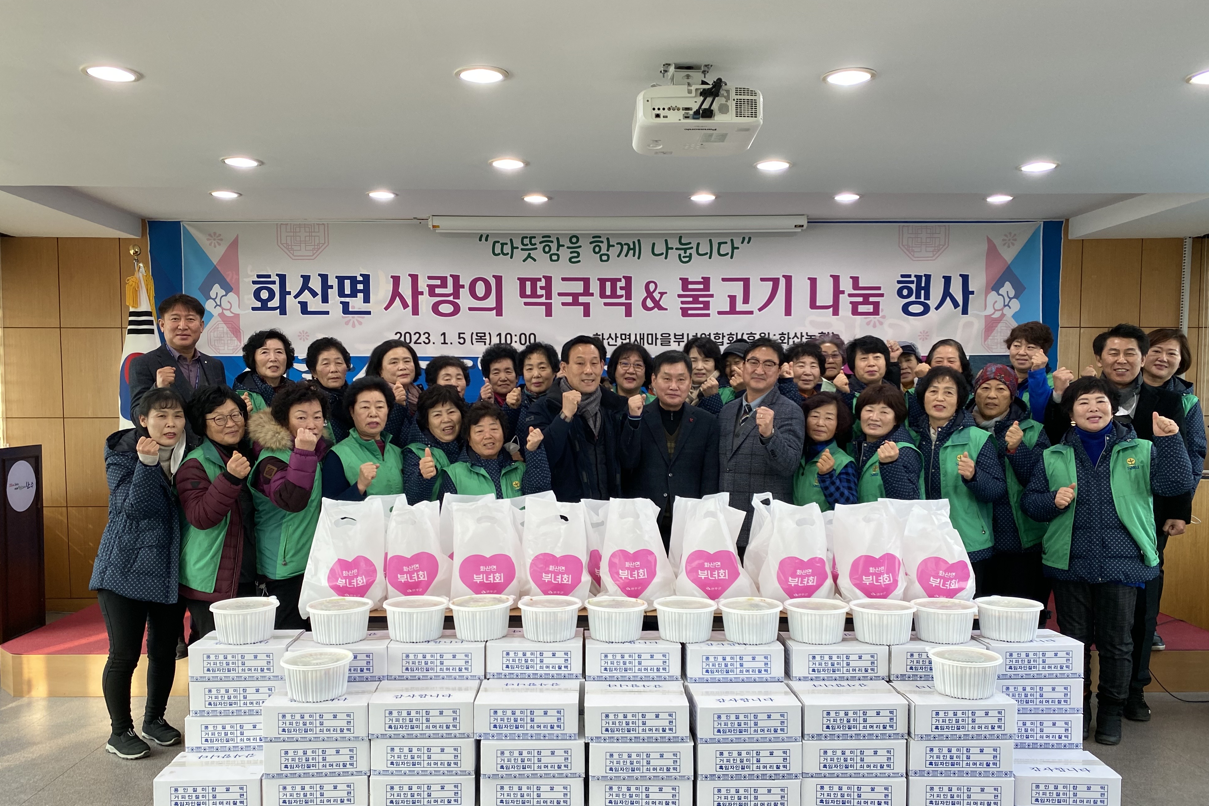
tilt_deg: -4.0
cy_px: 460
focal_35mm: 28
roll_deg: -0.7
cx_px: 609
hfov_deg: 65.5
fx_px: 940
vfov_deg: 46.3
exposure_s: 1/60
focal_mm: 4.25
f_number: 1.8
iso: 80
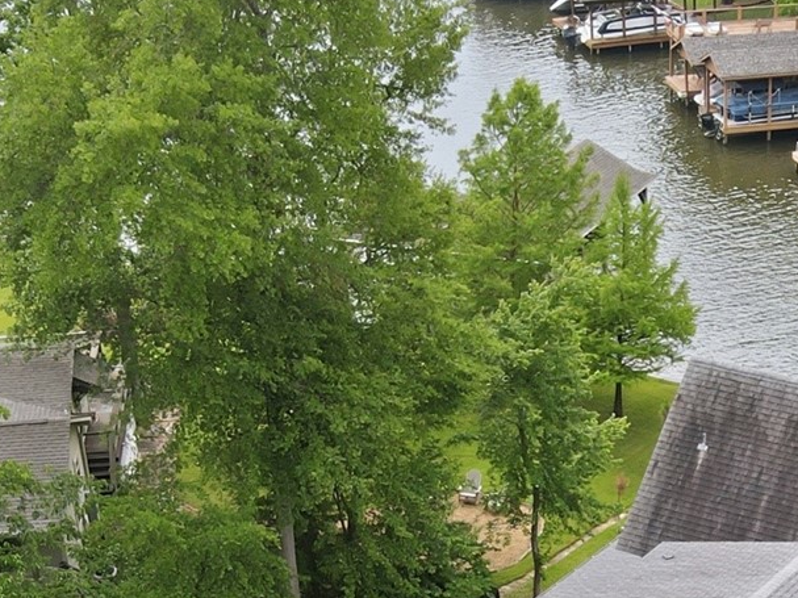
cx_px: 727
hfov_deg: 23.5
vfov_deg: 17.5
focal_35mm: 81
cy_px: 687
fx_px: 1867
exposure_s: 1/180
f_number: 2.8
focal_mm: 4.5
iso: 100
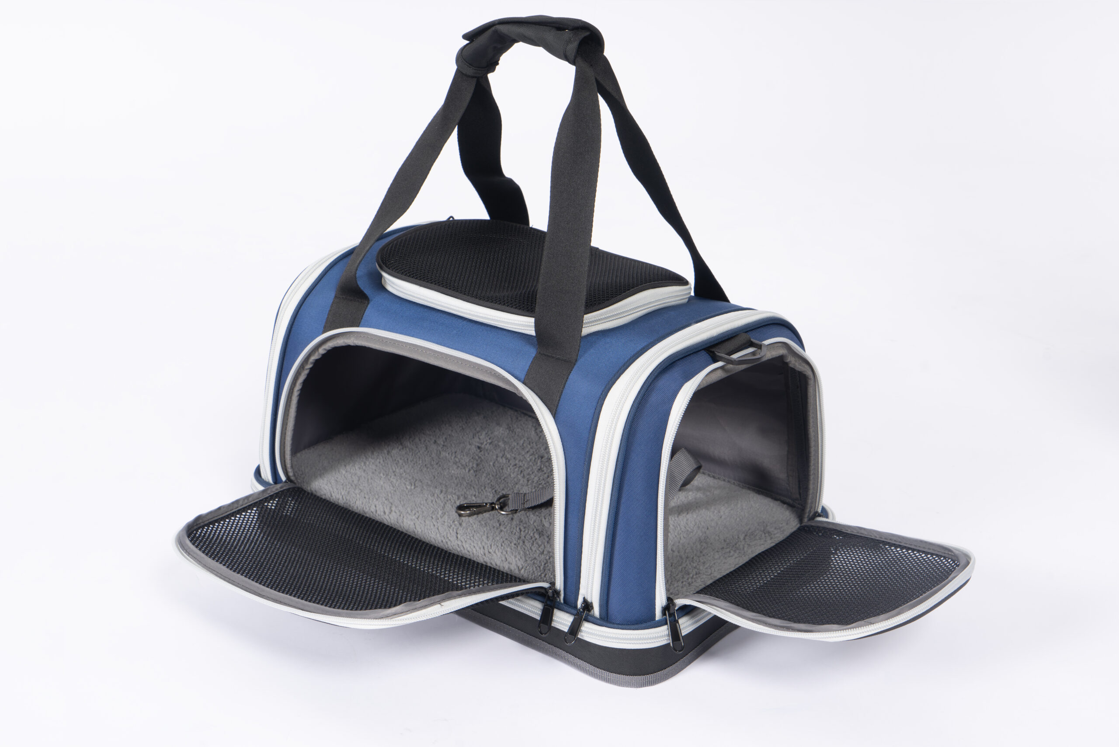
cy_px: 374
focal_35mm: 52
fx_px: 1617
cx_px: 560
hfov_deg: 38.2
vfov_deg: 26.0
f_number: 11
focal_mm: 52
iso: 100
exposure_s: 1/100
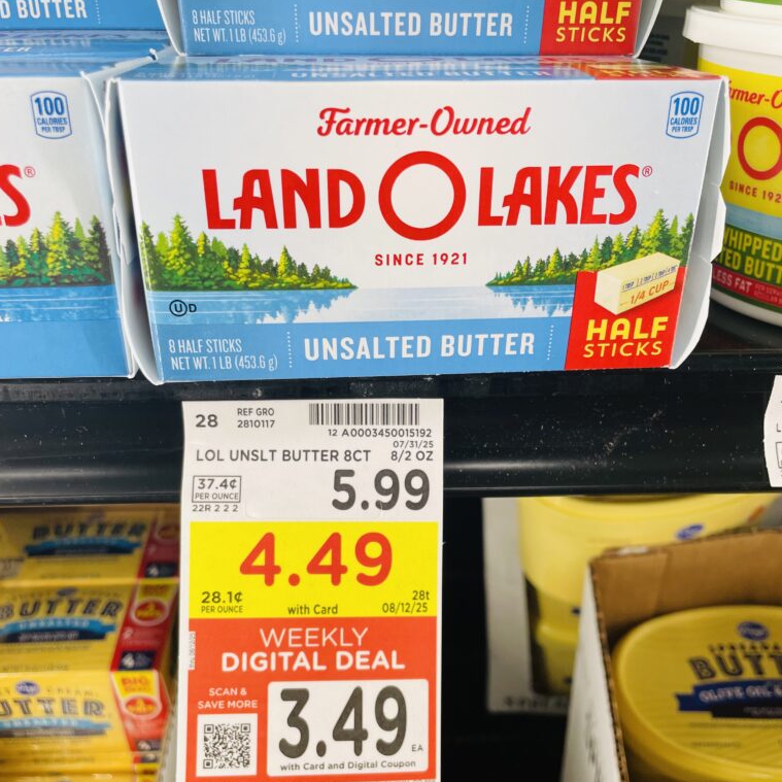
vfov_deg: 52.5
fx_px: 792
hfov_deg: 52.5
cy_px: 426
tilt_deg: -31.0
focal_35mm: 31
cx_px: 387
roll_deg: +0.5
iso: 50
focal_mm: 4.2
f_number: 1.6
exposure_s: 1/131
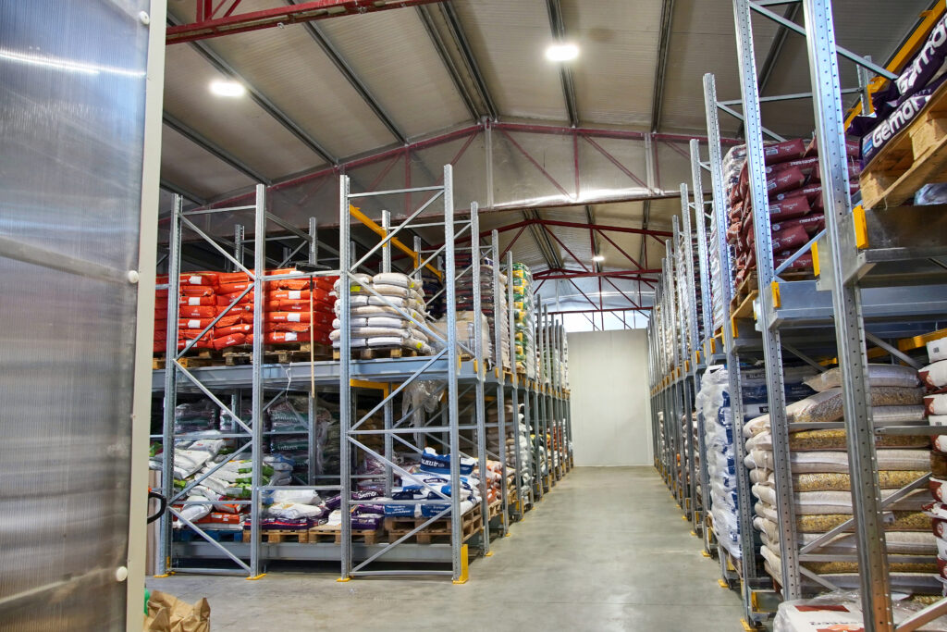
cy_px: 316
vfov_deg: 47.9
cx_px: 474
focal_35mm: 27
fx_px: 710
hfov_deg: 67.4
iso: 400
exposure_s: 1/50
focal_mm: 18
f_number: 6.3
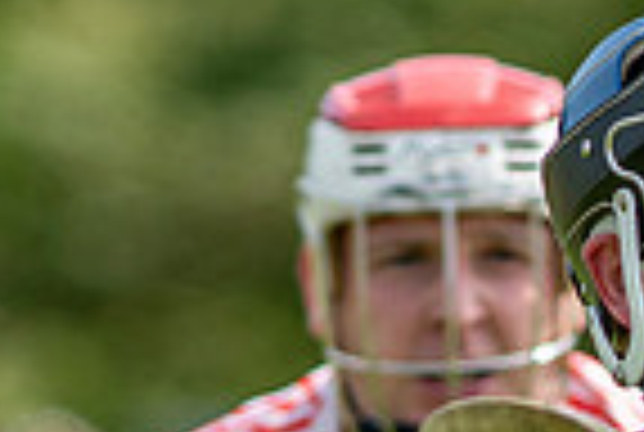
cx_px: 857
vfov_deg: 0.6
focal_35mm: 2508
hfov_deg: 0.8
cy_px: 1125
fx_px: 44959
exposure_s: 1/1600
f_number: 2.8
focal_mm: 300
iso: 100
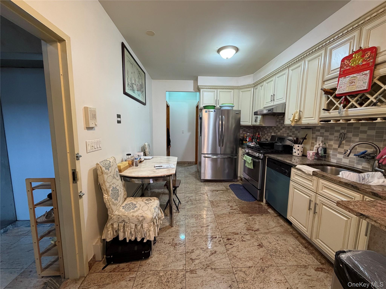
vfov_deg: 85.7
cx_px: 193
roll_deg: -0.4
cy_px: 144
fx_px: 156
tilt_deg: -7.2
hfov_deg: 102.1
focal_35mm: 14
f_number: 2.2
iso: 320
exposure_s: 1/60
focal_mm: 2.22
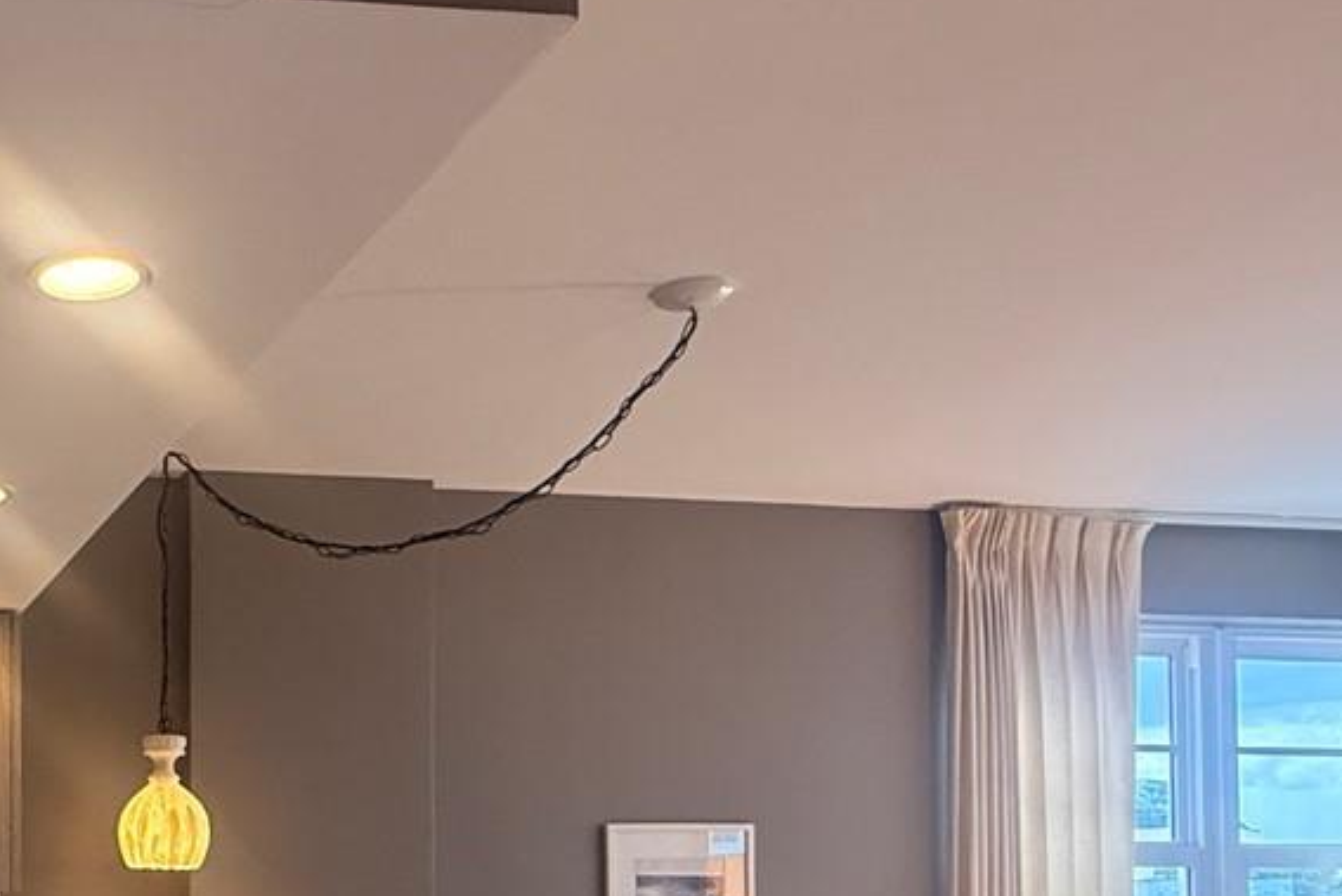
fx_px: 1529
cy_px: 853
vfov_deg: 30.8
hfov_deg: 40.6
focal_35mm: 41
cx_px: -40
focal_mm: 2.22
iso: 400
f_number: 2.2
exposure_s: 1/120
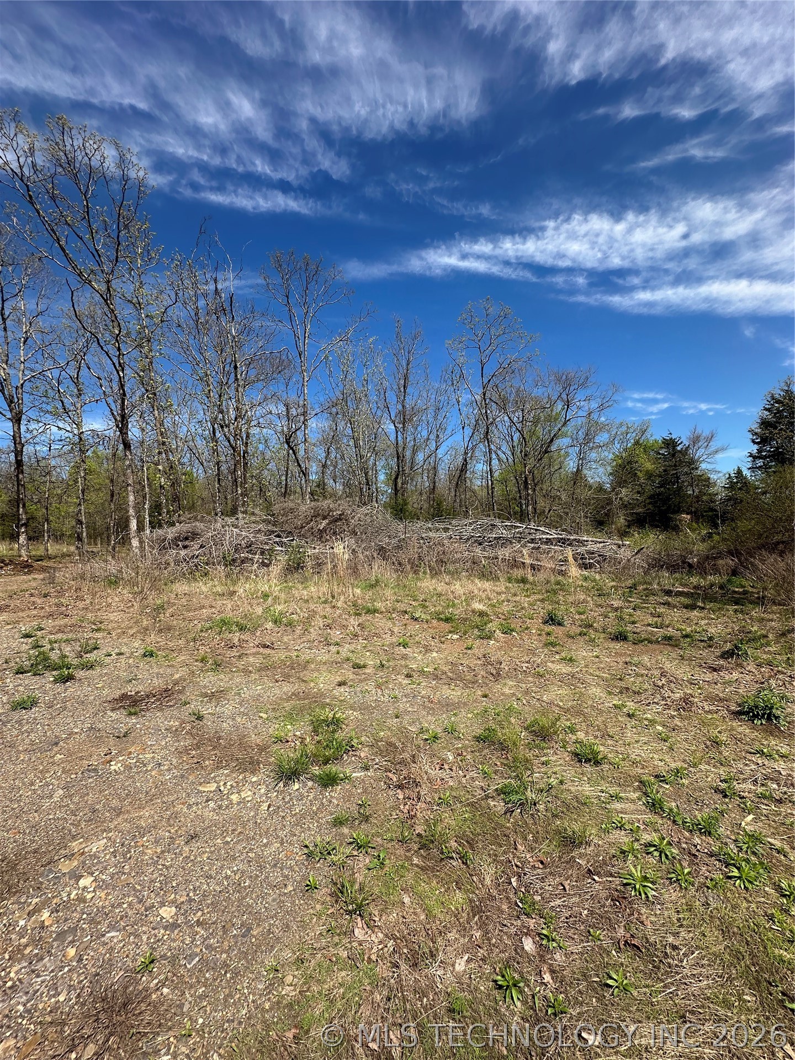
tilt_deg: +3.7
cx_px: 398
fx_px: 429
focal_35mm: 14
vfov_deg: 102.1
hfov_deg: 85.7
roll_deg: +1.3
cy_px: 530
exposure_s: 1/1689
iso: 50
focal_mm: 2.22
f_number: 2.2
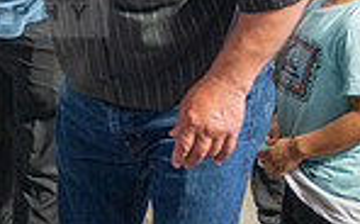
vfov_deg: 10.1
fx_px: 1254
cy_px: -21
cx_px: -97
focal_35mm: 128
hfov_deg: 15.6
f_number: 2.8
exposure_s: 1/125
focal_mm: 32
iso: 250
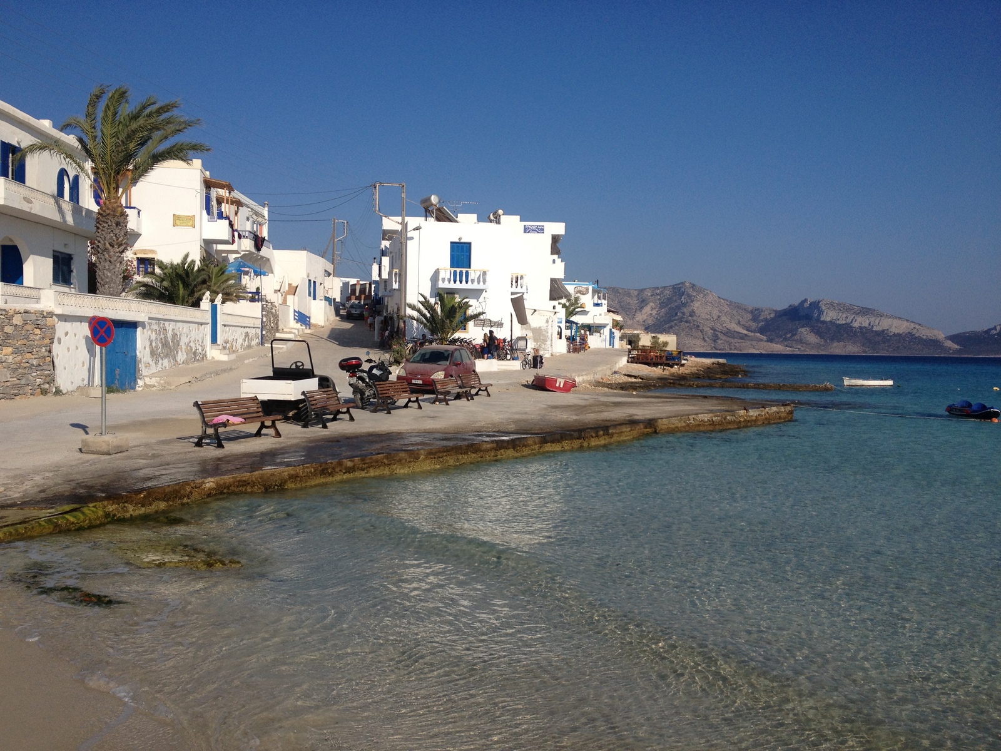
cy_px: 376
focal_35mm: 35
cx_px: 500
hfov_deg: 52.6
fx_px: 1012
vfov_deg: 40.7
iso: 50
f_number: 2.4
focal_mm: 4.28
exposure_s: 1/3247
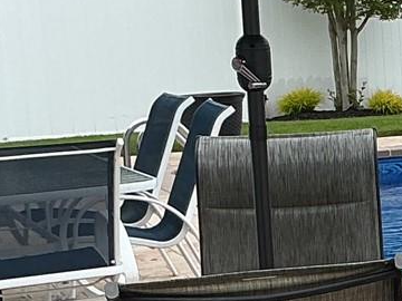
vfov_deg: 9.0
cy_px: 201
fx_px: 1916
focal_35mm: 165
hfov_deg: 10.8
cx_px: 838
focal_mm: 3
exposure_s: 1/562
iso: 25
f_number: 1.8
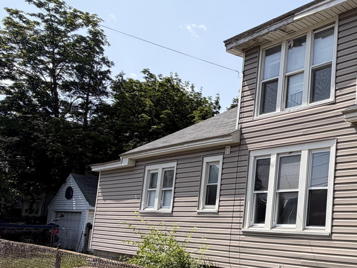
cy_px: 195
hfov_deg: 42.1
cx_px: 389
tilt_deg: +8.1
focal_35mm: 35
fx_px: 361
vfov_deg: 39.8
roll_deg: -1.5
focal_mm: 2.22
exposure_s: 1/770
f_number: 2.2
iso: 25
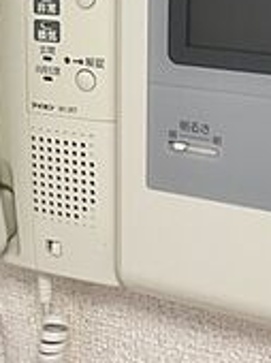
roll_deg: -0.5
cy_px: 107
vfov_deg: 23.7
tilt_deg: -14.2
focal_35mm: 82
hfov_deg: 17.9
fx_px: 858
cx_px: 166
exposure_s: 1/33
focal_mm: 4.15
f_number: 2.2
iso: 64
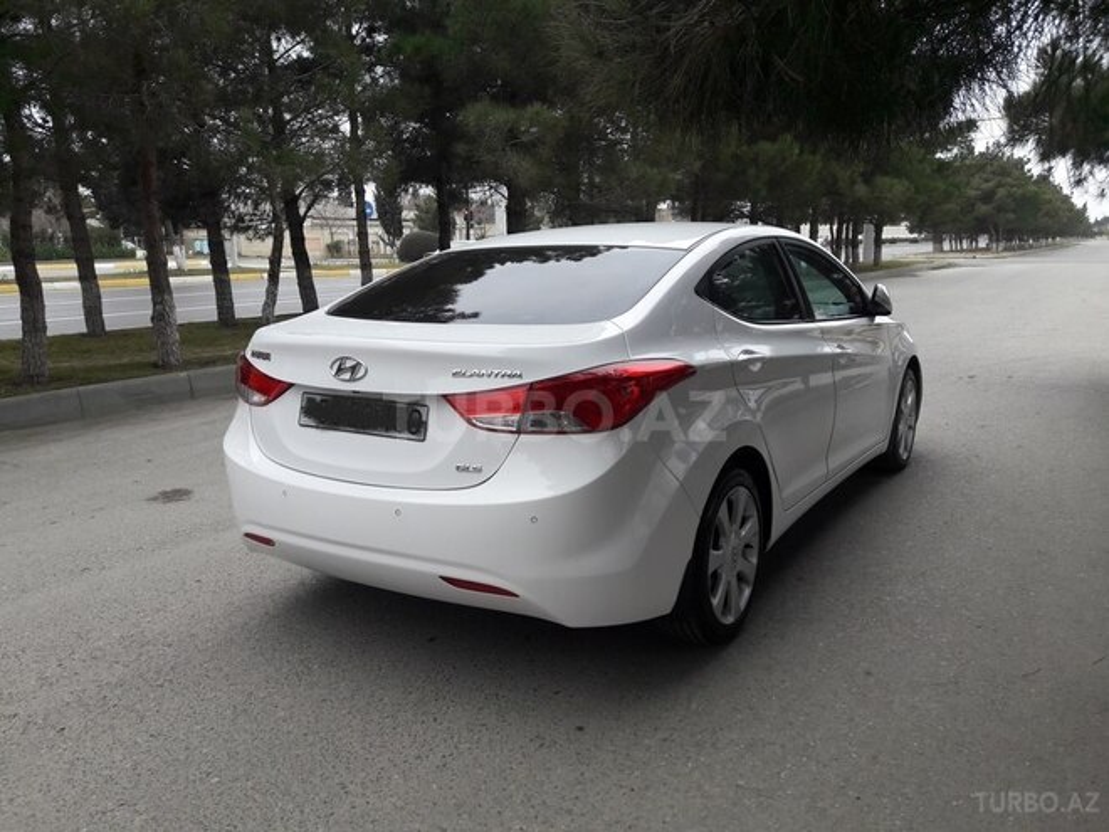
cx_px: 554
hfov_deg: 63.4
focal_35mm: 28
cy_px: 416
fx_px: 897
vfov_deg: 49.7
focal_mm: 3.7
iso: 40
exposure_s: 1/380
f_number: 1.9
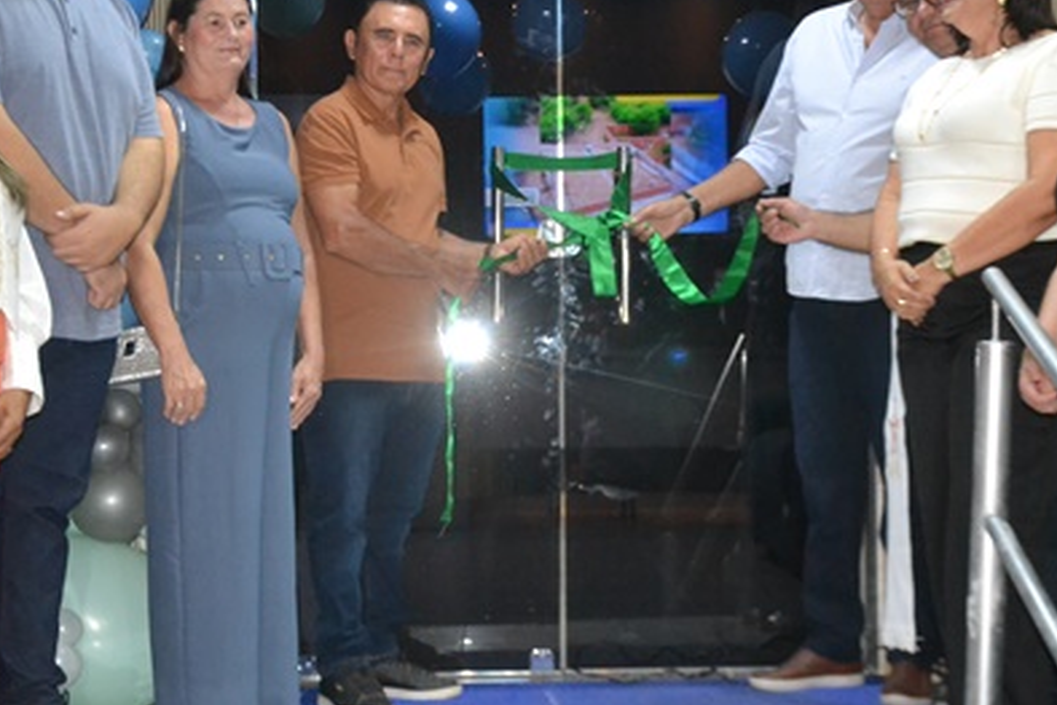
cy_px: 318
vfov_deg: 17.5
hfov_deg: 26.0
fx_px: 2291
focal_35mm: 78
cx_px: 563
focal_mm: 32
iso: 3200
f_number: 4.2
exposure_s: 1/60
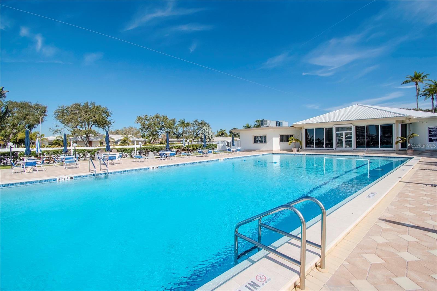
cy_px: 146
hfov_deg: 100.4
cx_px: 218
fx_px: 182
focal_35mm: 15
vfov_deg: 77.3
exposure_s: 1/4000
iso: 640
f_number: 7.1
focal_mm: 10
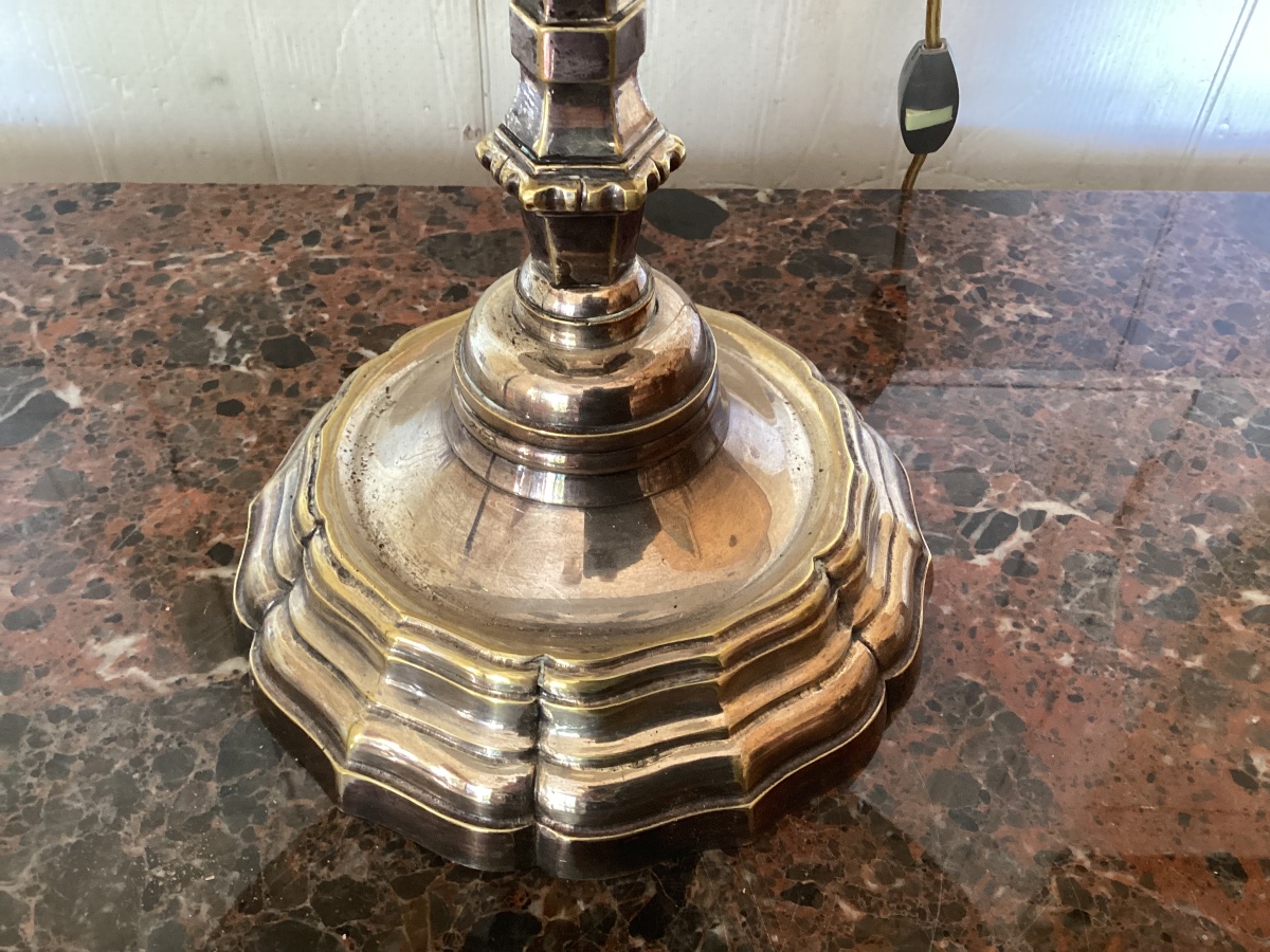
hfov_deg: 58.4
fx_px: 1137
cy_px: 476
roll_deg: -4.4
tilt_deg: -44.3
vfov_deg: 45.4
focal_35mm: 31
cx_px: 635
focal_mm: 3.3
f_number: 2.4
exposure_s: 1/40
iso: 250
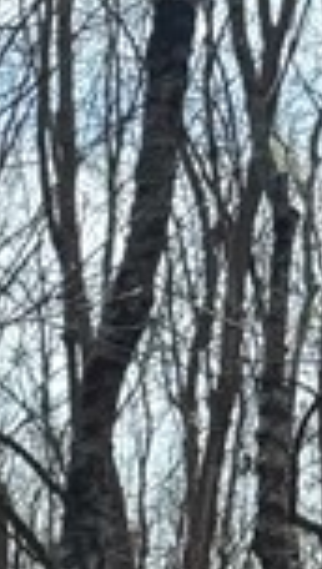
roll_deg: +1.2
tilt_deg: +5.8
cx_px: -891
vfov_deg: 11.9
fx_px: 2660
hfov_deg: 6.0
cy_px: 726
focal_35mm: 176
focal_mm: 6.76
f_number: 1.78
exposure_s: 1/3145
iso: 80
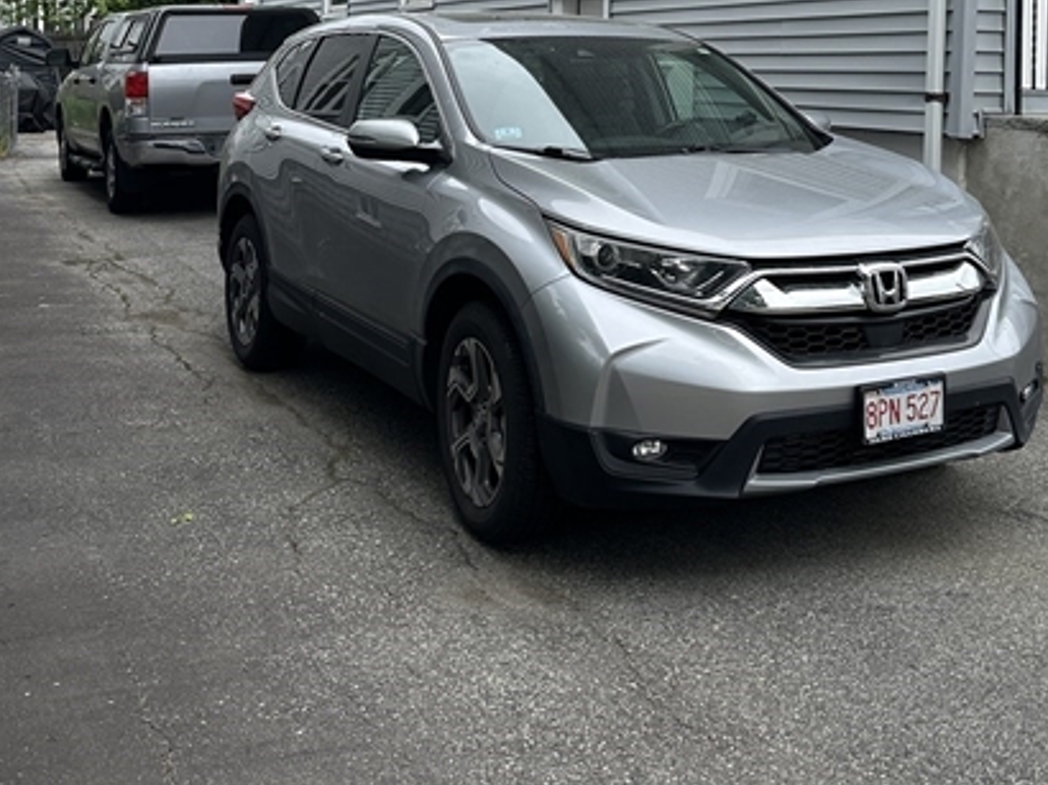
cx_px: 647
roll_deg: -1.0
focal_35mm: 45
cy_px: 77
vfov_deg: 30.7
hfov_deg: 41.8
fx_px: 1362
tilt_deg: +0.5
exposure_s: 1/1751
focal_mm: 6.86
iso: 80
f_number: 1.78
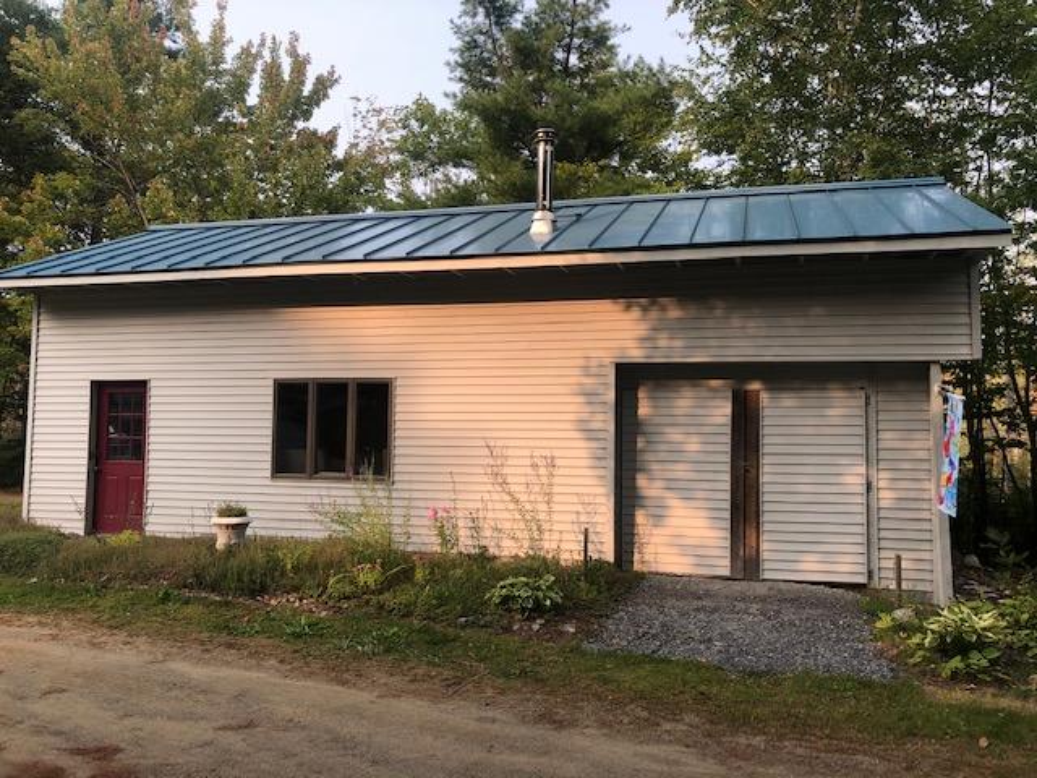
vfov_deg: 49.7
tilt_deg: +3.7
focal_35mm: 28
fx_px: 839
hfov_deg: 63.4
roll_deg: -0.7
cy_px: 389
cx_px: 518
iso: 20
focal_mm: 3.99
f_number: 1.8
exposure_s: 1/484
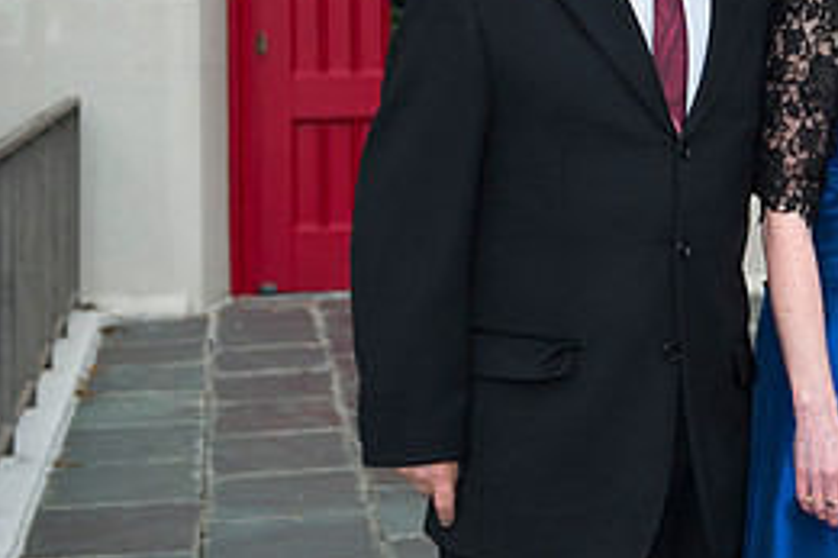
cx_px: 851
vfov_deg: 12.7
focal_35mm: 107
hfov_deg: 18.6
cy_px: 32
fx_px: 2489
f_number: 4
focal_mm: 48
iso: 200
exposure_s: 1/125
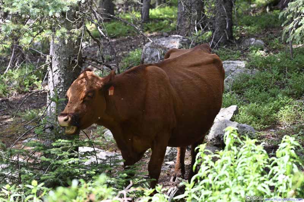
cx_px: 152
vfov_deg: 11.4
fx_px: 1013
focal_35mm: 120
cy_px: 101
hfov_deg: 17.1
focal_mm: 120
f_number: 4
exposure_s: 1/125
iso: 110
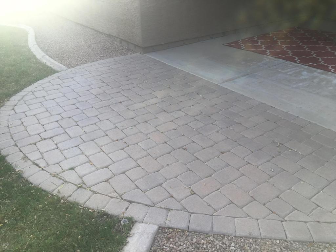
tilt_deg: -28.9
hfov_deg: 61.7
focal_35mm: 29
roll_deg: +0.5
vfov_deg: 48.2
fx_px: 281
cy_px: 126
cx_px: 168
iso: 25
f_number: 2.2
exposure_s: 1/237
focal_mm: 4.15
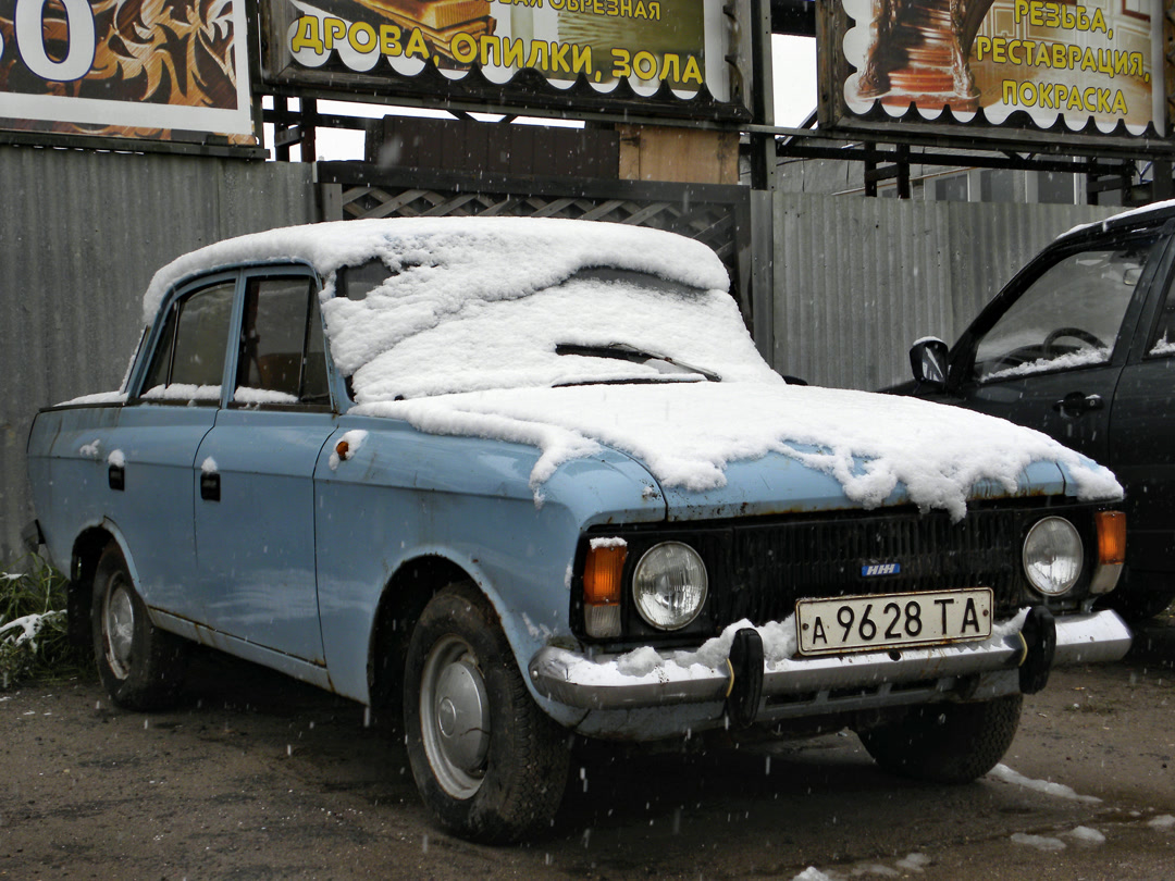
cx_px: 588
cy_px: 440
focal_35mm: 58
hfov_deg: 33.2
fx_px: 1969
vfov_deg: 25.2
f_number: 4
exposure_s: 1/210
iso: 64
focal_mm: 10.3
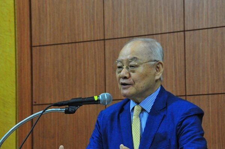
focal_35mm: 123
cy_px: 74
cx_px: 112
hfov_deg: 16.7
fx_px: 768
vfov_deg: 11.1
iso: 2500
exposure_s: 1/30
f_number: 6.3
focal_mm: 82
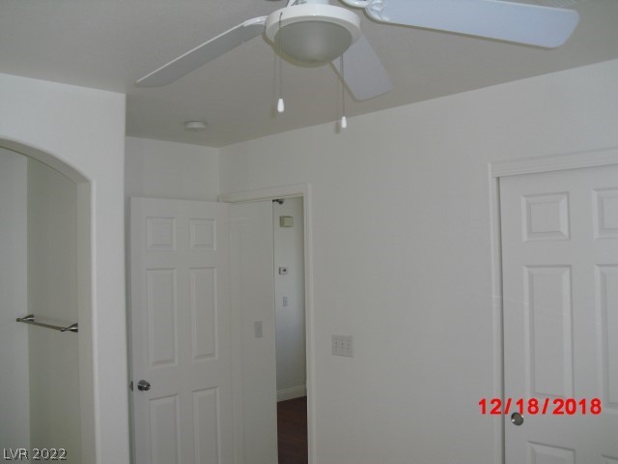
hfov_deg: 51.4
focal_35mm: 36
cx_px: 309
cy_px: 232
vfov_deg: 39.7
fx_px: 643
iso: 200
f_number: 3.1
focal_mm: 6.3
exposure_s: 1/60
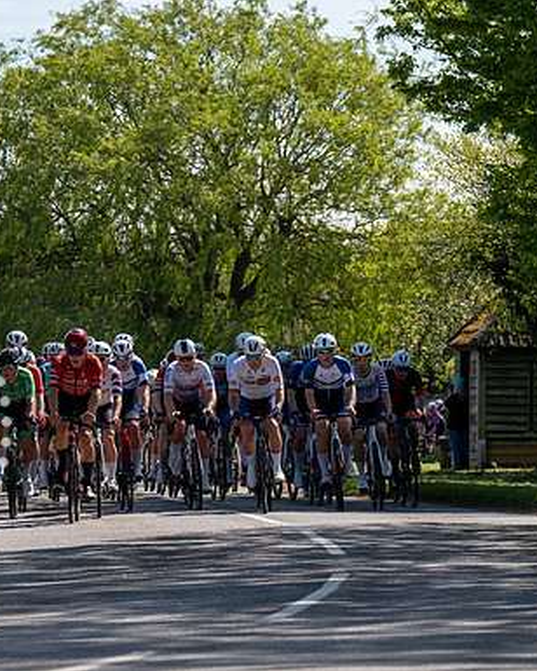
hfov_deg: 7.2
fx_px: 4271
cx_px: 173
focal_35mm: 215
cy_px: 443
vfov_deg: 9.0
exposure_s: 1/1000
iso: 200
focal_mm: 103
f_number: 5.6
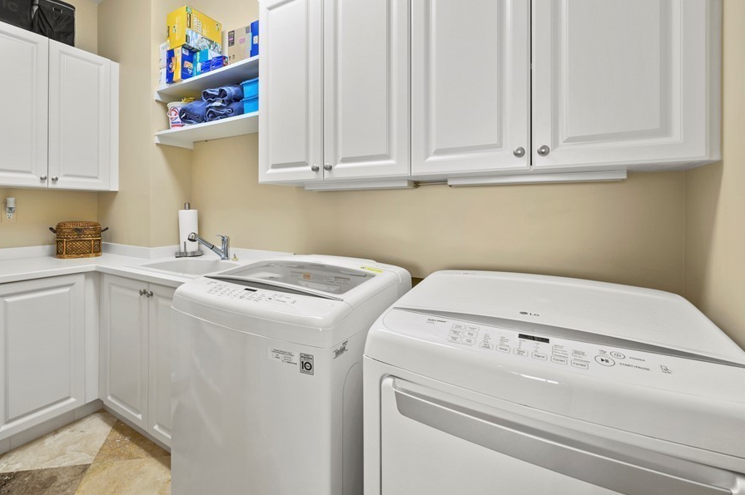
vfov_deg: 69.9
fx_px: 351
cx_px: 296
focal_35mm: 17
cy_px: 208
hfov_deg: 92.0
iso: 320
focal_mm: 14
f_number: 9
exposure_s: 1/4
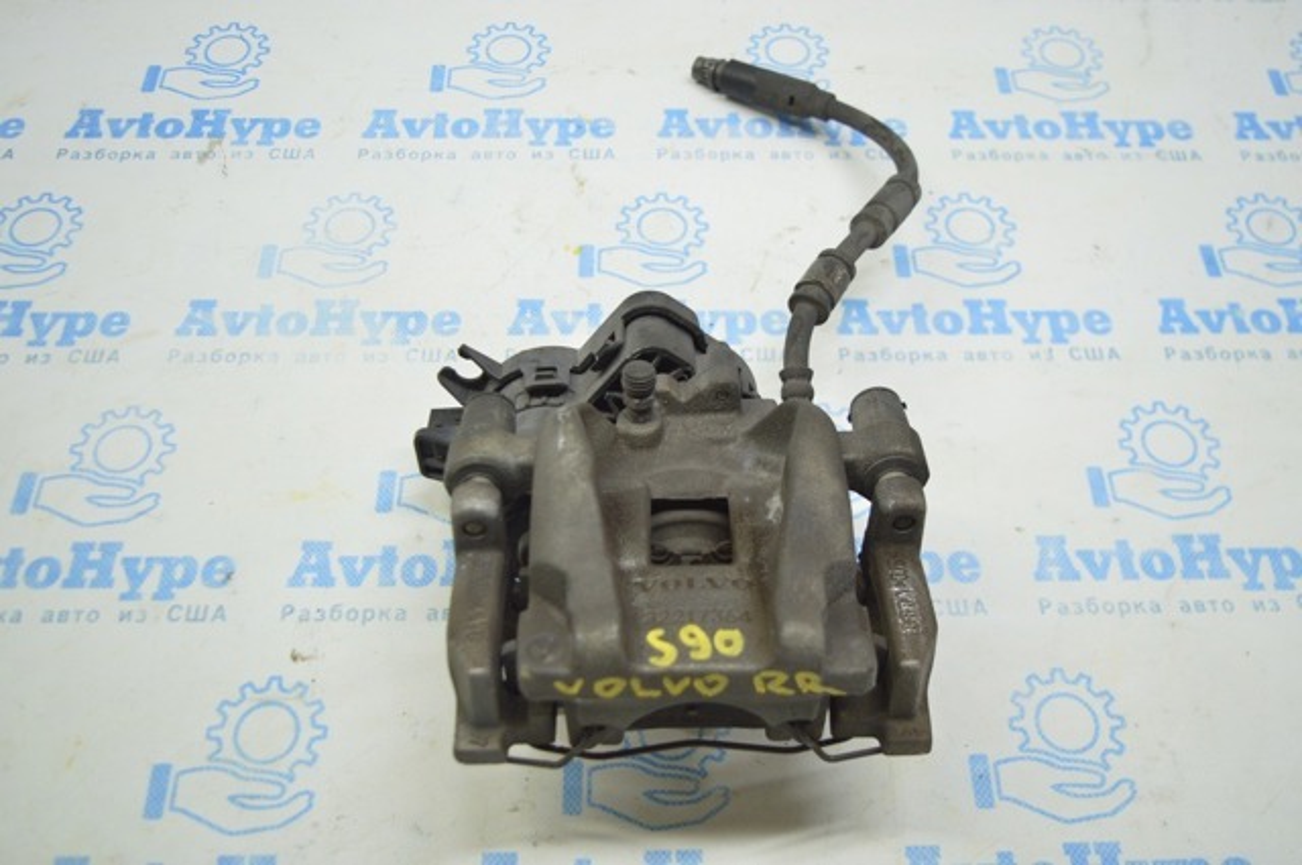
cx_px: 651
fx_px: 1192
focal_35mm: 33
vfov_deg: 39.9
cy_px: 432
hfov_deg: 57.3
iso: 400
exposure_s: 1/40
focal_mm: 22
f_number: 3.8
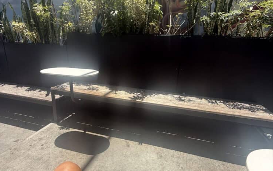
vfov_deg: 59.7
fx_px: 149
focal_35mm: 20
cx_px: 136
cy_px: 88
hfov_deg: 85.1
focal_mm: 2.2
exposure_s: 1/742
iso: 50
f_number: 2.2
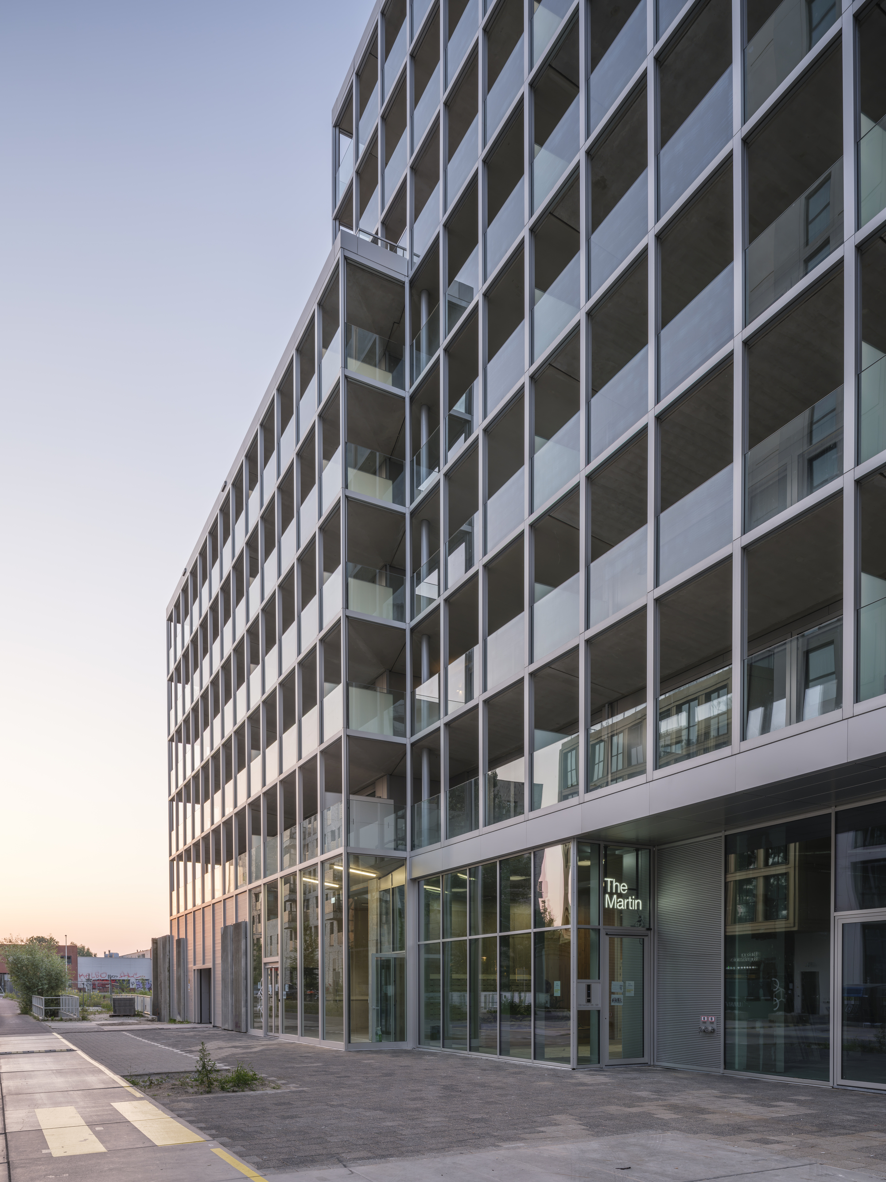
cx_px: 443
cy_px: 591
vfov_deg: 71.6
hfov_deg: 56.8
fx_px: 819
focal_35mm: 24
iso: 160
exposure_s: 1/5
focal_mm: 30
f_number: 11
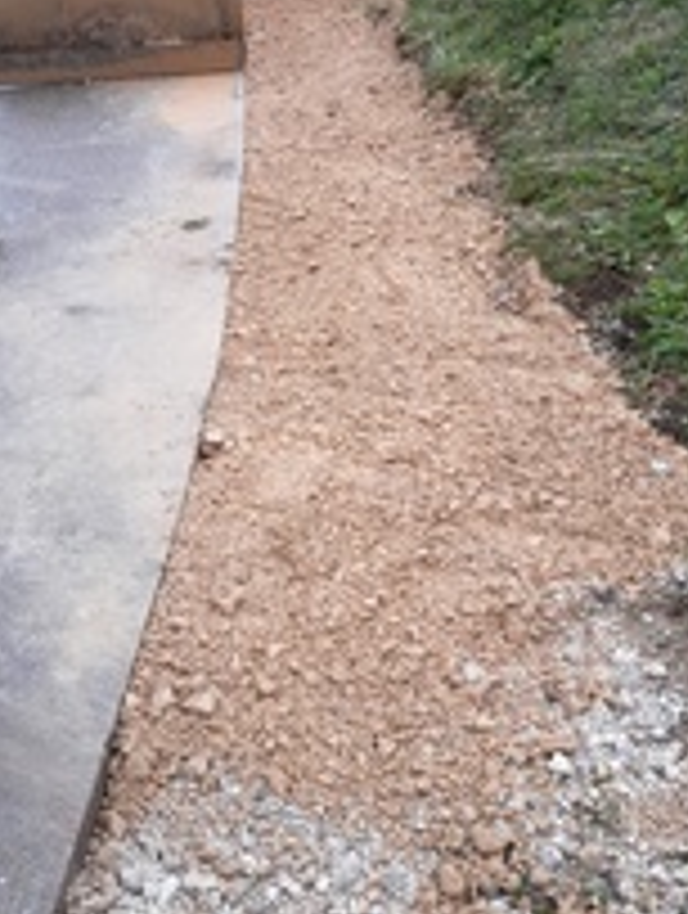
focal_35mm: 46
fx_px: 1215
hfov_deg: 31.6
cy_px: 288
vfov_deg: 40.5
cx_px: 310
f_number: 1.8
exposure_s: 1/100
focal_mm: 4
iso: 50
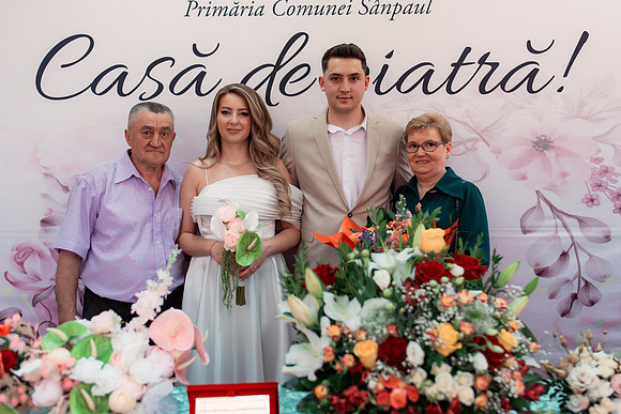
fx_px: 604
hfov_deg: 54.4
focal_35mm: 35
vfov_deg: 37.9
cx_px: 310
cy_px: 207
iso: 1000
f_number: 2.8
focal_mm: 35
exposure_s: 1/250
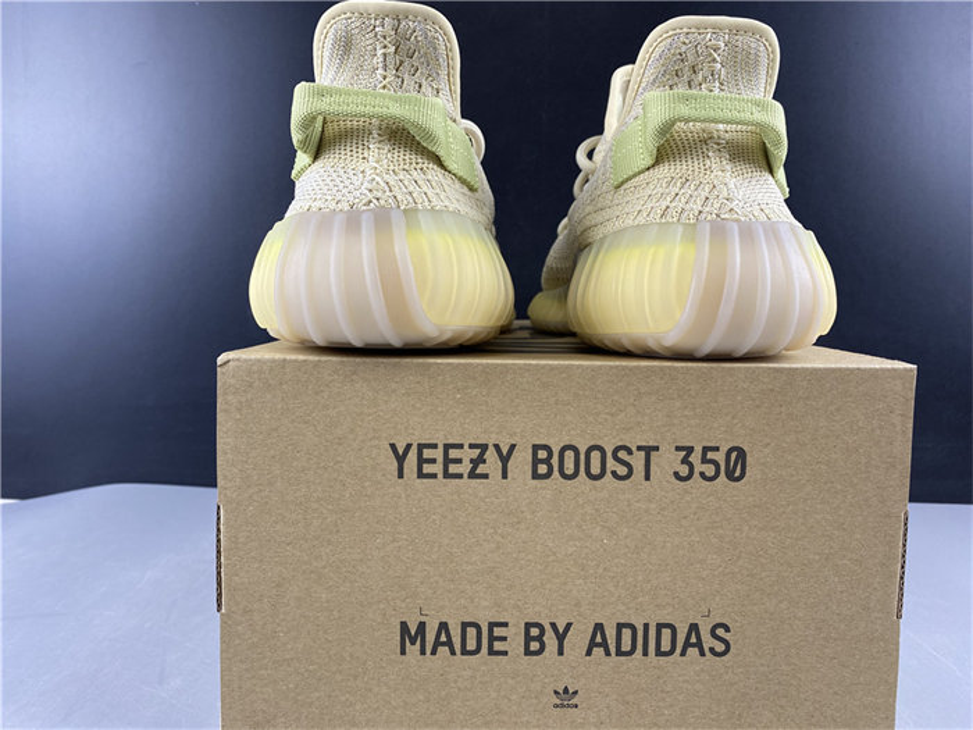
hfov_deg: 67.3
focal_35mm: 26
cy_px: 365
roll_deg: -0.5
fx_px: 731
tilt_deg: -3.8
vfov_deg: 53.1
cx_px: 486
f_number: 1.8
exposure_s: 1/100
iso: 100
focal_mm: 4.25
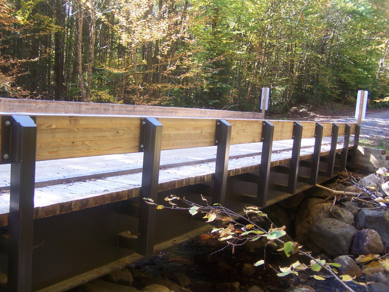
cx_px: 194
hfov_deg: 49.0
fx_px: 427
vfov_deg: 37.7
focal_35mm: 38
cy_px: 146
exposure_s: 1/50
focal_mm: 6.3
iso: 80
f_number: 2.8
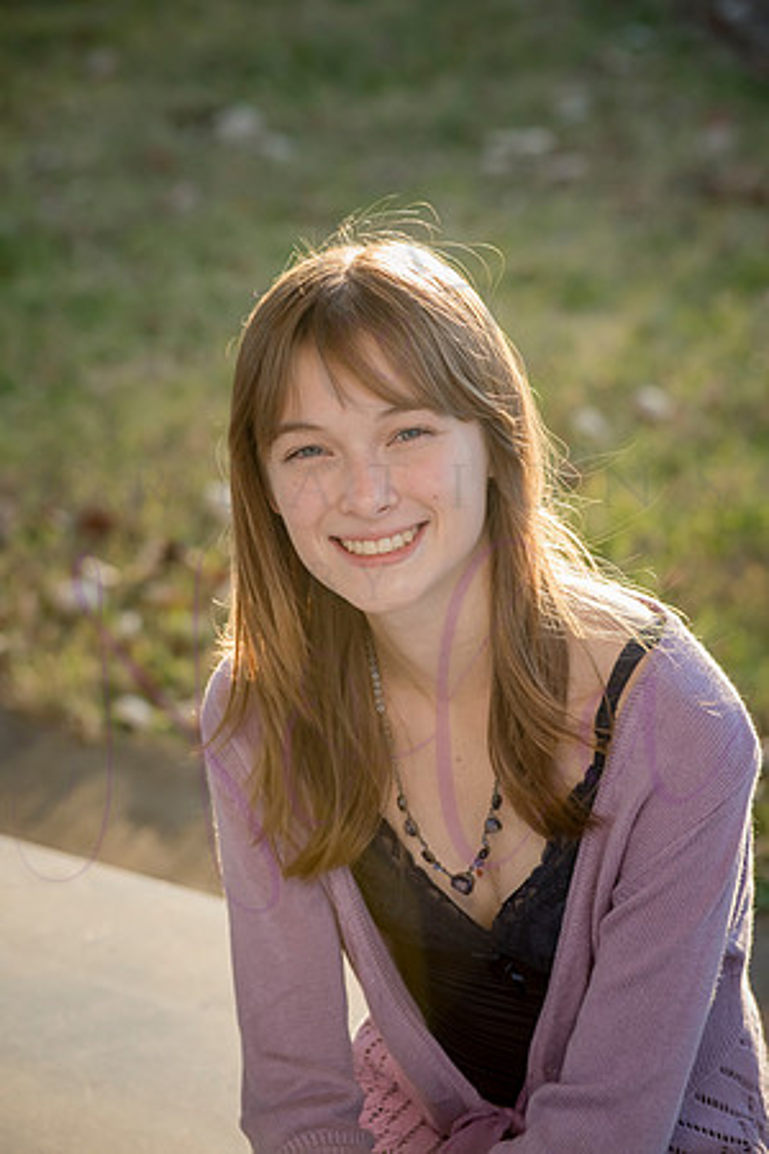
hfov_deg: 11.0
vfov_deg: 16.4
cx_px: 384
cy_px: 577
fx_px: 4005
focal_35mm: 125
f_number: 7.1
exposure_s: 1/400
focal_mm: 125
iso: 800
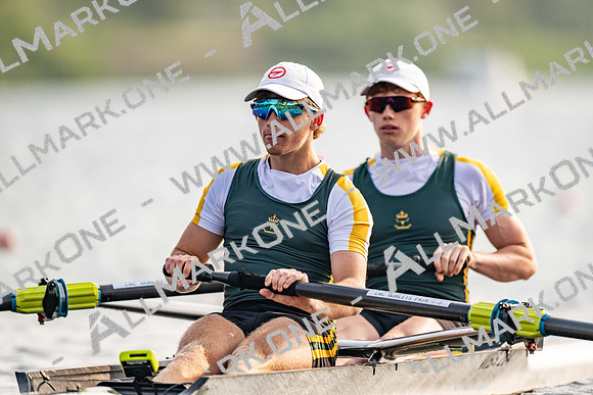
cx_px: 296
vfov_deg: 2.3
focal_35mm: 600
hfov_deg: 3.4
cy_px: 198
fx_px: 9885
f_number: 4
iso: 320
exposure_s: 1/2500
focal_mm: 600
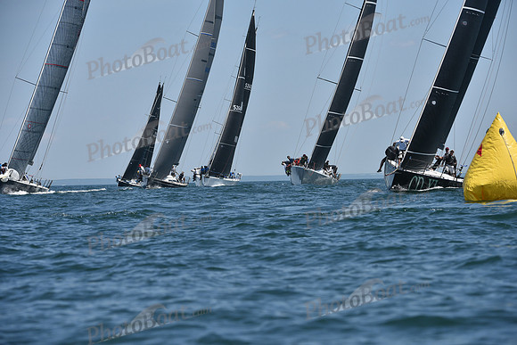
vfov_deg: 6.9
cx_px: 258
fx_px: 2873
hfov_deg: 10.3
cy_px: 172
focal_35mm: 200
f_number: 7.1
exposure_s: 1/1600
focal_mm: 200
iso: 320
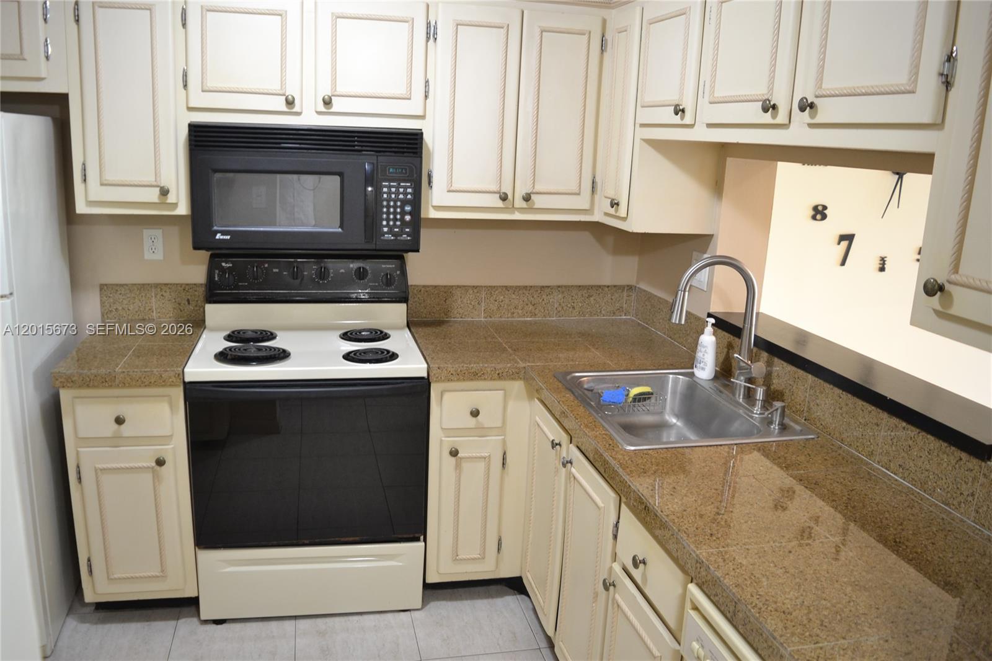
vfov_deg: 47.9
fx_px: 744
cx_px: 496
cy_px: 330
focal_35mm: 27
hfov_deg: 67.4
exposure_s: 1/20
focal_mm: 18
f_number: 3.5
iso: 400
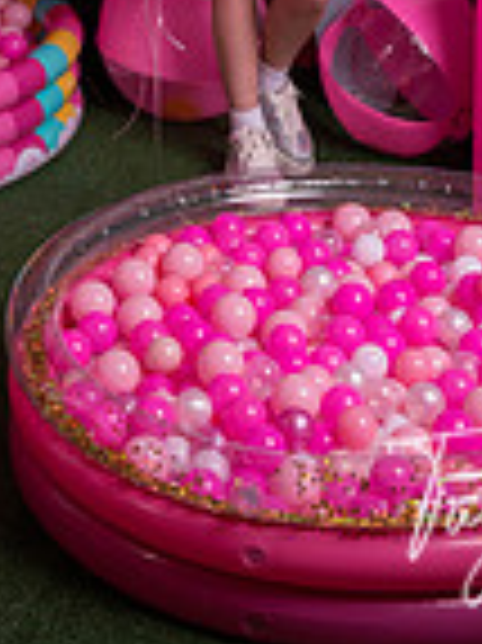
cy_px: -356
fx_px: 1915
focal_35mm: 103
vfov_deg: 17.0
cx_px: 194
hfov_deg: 14.3
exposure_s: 1/200
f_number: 10
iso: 400
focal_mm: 34
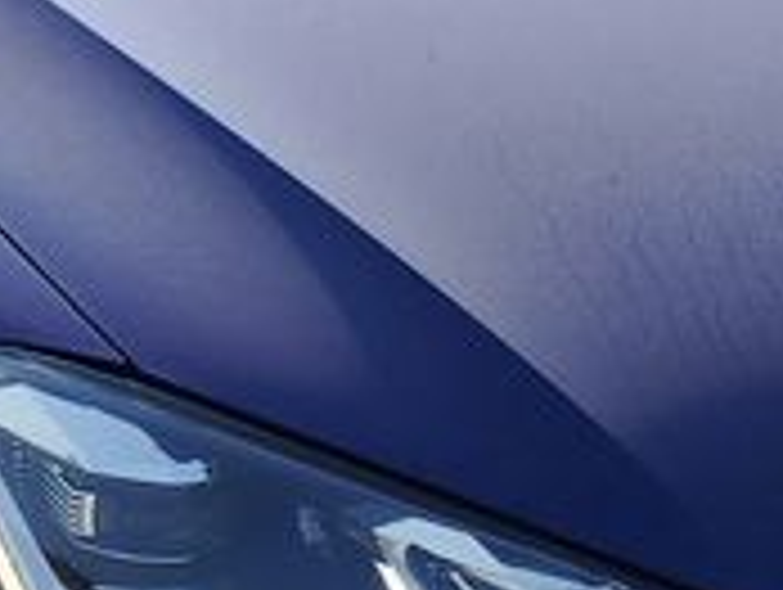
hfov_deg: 13.9
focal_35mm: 141
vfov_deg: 10.5
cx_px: 644
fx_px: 3194
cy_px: 207
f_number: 1.75
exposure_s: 1/1011
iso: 100
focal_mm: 5.25
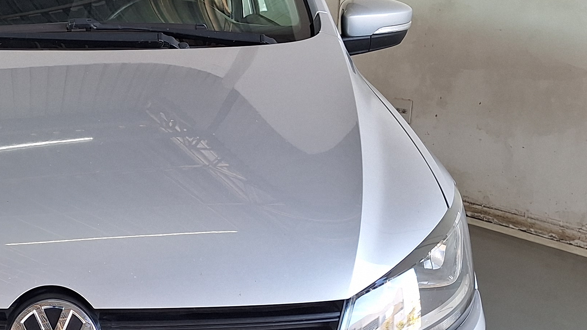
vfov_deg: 19.0
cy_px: 238
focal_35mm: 63
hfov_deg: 31.2
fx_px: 981
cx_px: 16
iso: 50
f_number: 1.8
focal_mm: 5.54
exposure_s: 1/60
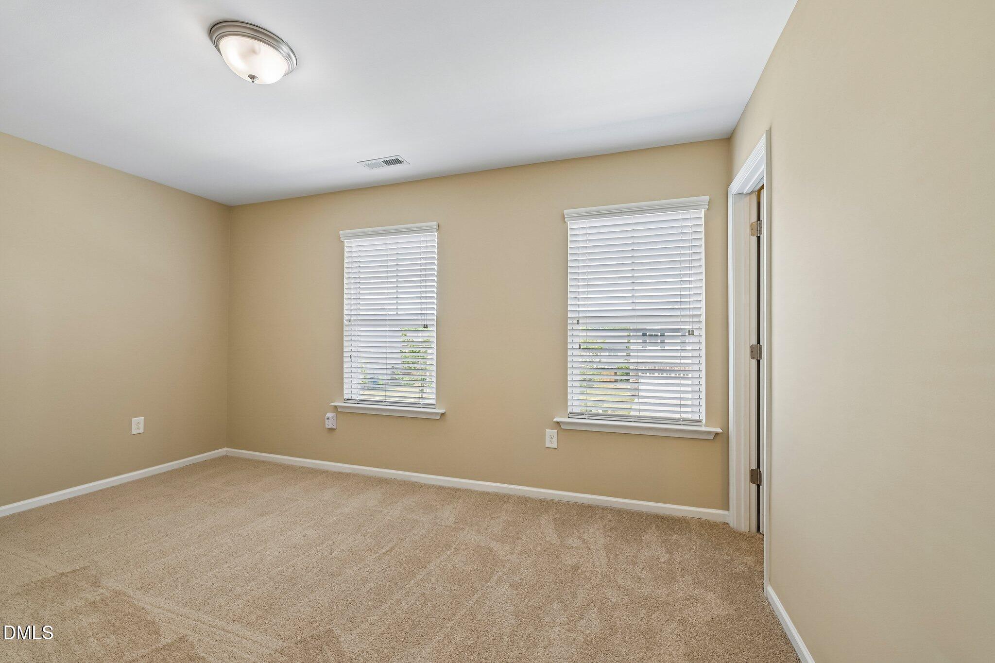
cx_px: 498
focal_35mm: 14
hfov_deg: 104.3
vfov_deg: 81.2
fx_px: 387
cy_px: 332
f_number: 9
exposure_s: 1/20
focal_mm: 14
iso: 200
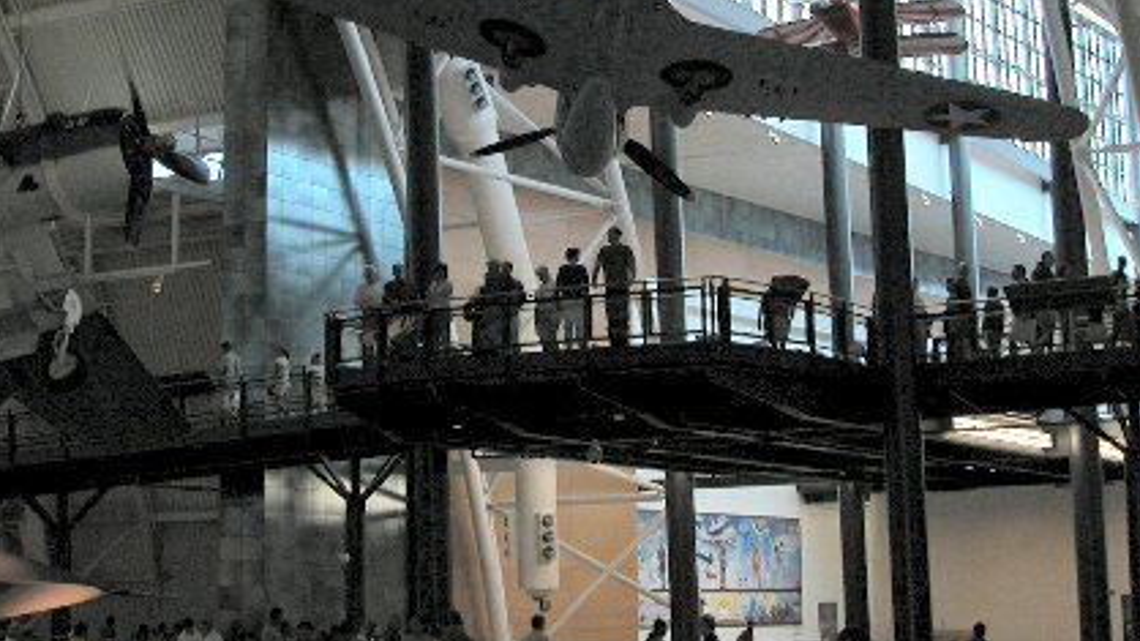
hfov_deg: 29.0
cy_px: 177
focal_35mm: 73
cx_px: 556
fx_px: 2206
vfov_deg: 16.5
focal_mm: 8.9
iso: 100
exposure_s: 1/30
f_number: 2.8
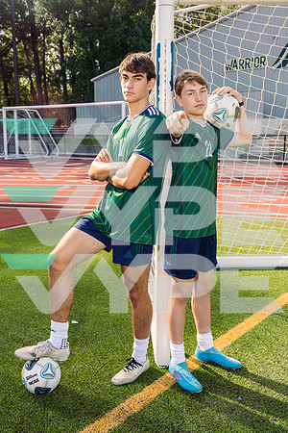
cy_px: 216
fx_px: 468
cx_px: 144
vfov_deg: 49.6
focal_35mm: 39
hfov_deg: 34.2
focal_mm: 39
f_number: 7.1
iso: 100
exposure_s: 1/250
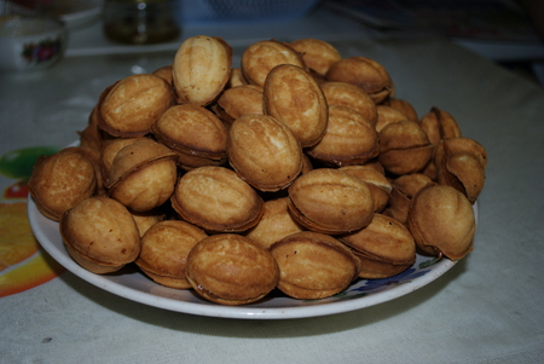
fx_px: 726
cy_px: 182
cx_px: 272
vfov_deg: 28.1
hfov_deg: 41.1
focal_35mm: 48
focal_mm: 32
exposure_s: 1/60
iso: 200
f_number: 4.8
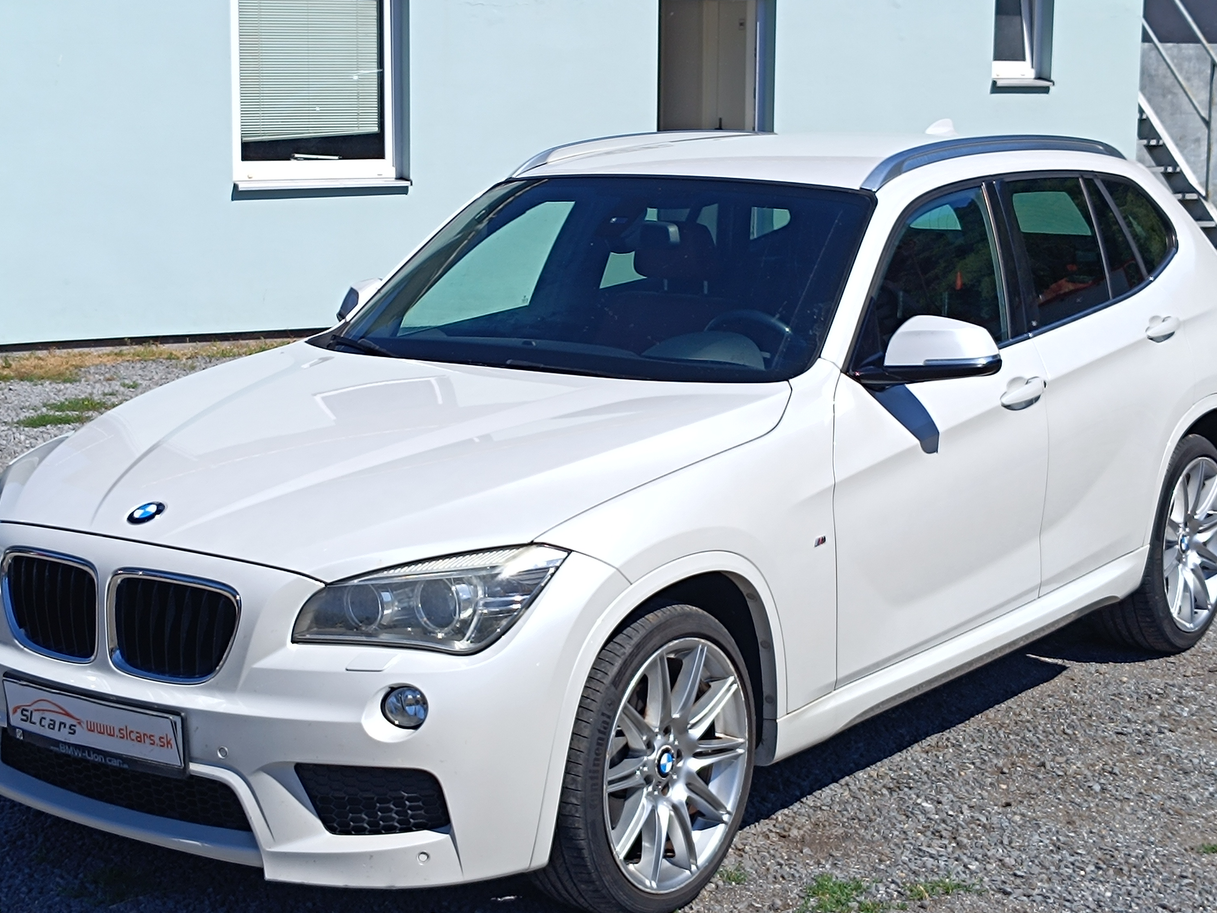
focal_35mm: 33
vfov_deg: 42.9
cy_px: 457
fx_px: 1160
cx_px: 552
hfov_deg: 55.3
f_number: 1.88
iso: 57
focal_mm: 5.59
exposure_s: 1/2198
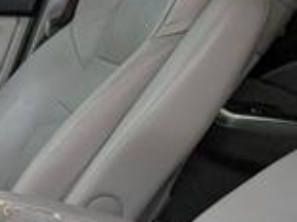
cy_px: 404
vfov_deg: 13.4
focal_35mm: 99
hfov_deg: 16.8
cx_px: -224
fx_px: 849
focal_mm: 6.9
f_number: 1.68
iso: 22
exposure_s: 1/5000
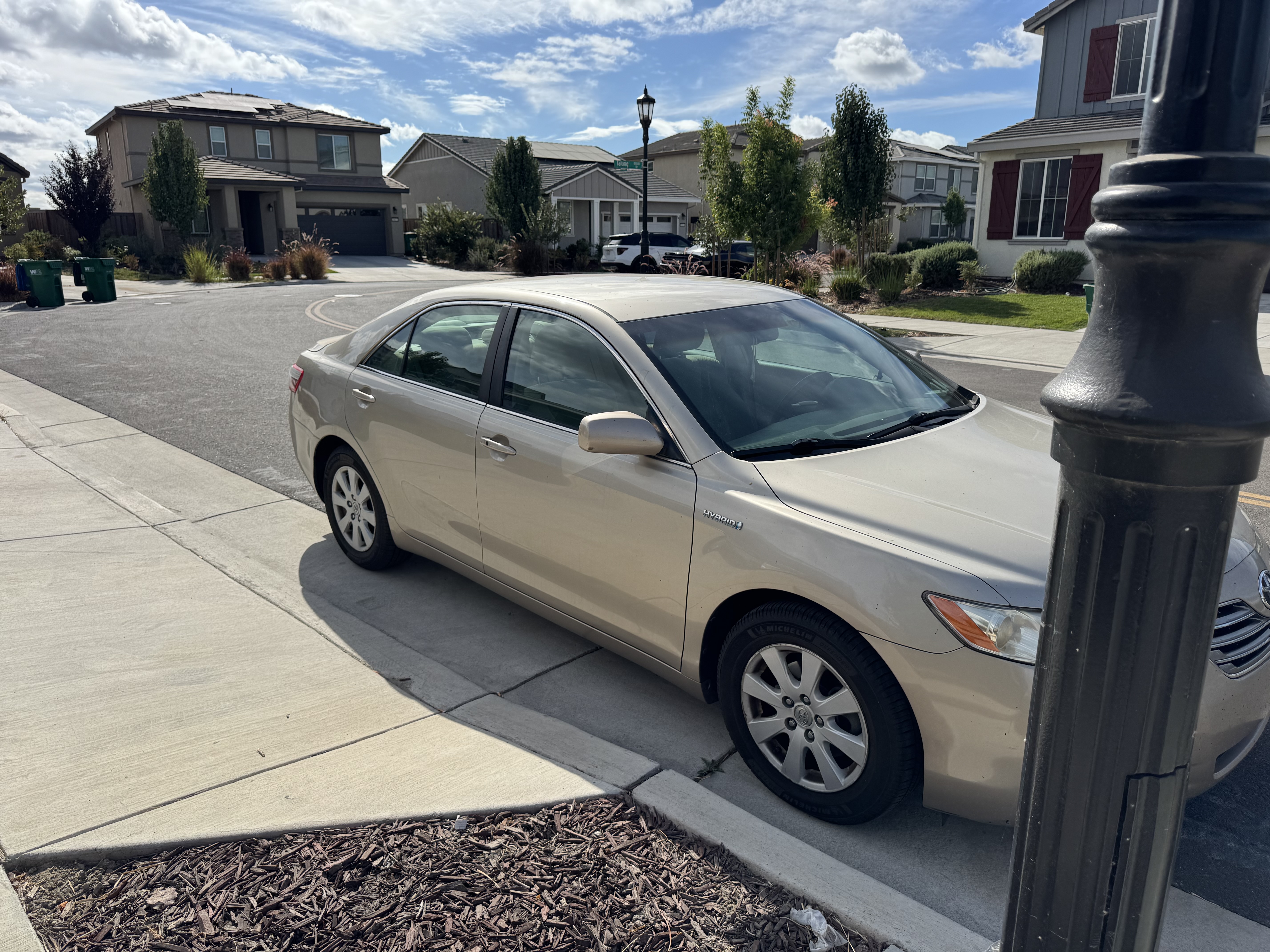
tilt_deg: -14.3
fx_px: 881
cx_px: 635
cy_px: 476
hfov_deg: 71.6
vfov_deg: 56.8
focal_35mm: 24
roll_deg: +0.3
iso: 80
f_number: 1.78
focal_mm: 6.76
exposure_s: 1/6410
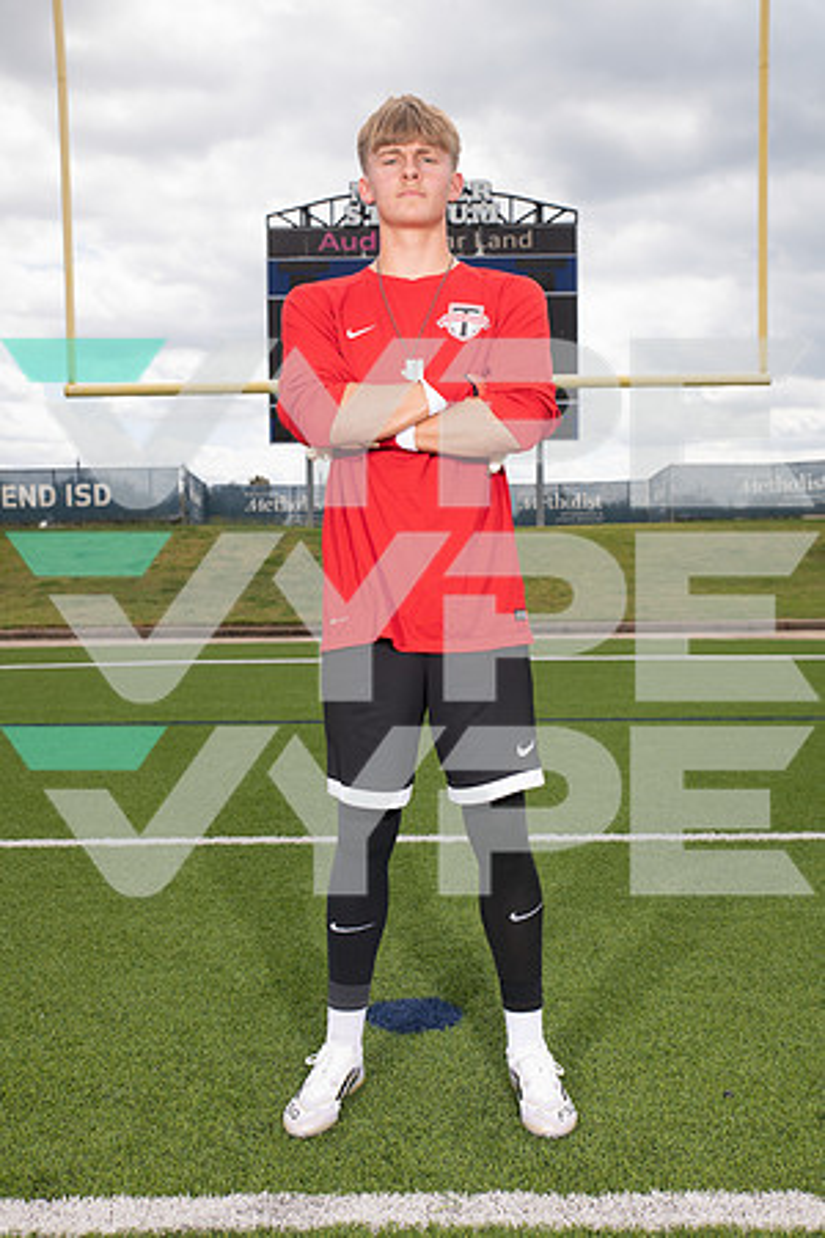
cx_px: 412
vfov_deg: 50.7
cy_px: 619
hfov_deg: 35.1
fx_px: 1306
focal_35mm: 38
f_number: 7.1
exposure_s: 1/400
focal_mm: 38
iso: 125
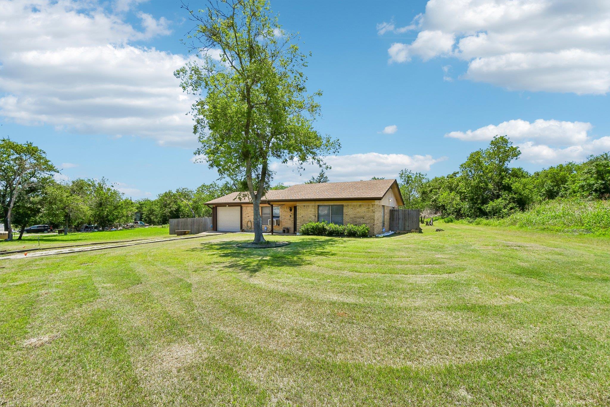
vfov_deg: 77.3
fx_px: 254
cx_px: 305
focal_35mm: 15
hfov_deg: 100.4
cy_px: 204
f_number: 8
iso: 400
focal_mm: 10
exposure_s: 1/2000
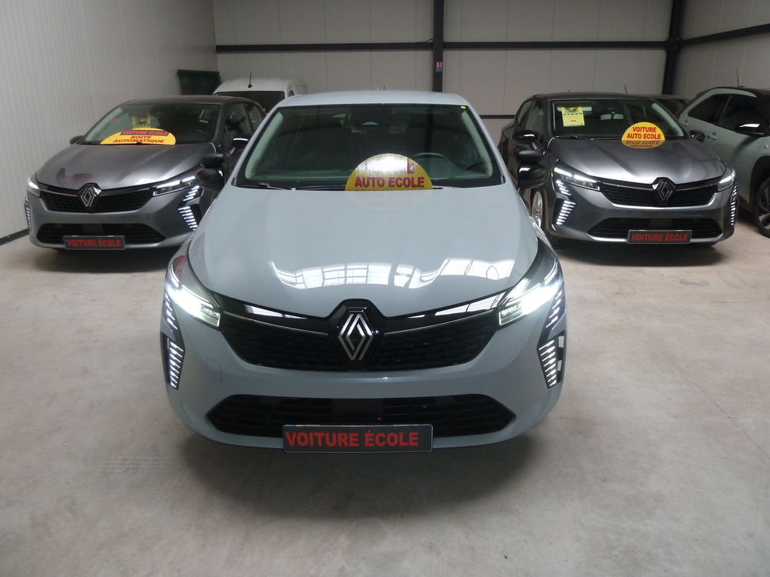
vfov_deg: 54.9
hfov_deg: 69.4
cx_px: 385
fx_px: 556
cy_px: 288
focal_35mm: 25
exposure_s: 1/30
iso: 200
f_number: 3.3
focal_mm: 4.1
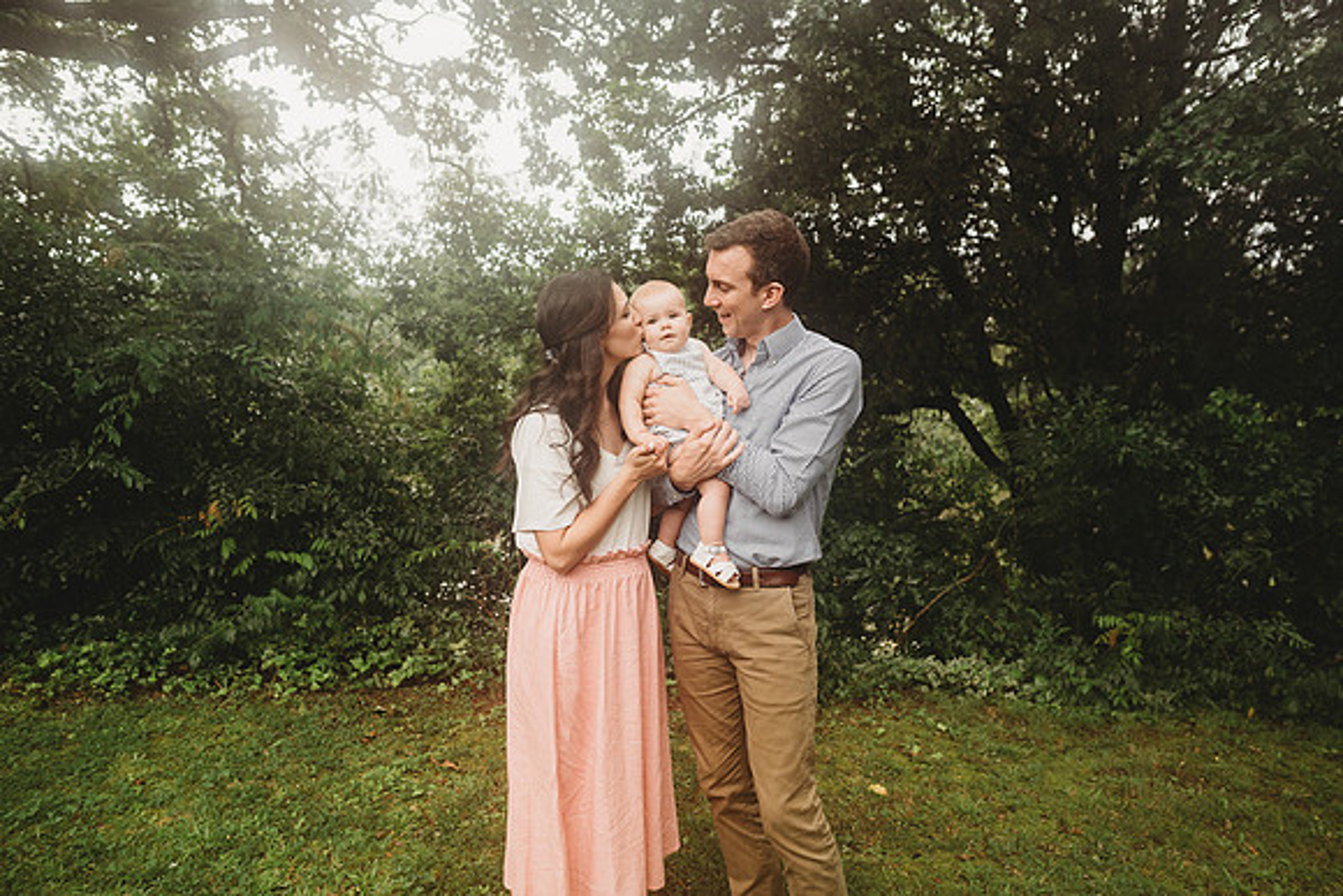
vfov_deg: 53.2
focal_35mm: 24
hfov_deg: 73.7
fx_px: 896
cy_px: 448
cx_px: 672
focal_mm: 24
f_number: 3.5
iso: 400
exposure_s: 1/160
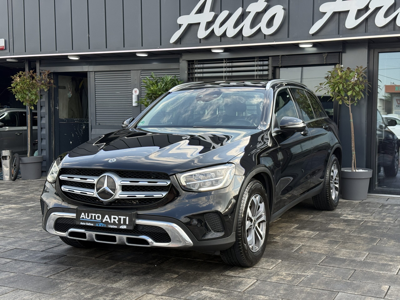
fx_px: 555
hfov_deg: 39.7
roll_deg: +0.2
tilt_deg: -2.5
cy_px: 150
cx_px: 200
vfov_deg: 30.3
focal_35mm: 48
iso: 80
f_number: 1.78
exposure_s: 1/566
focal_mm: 6.76
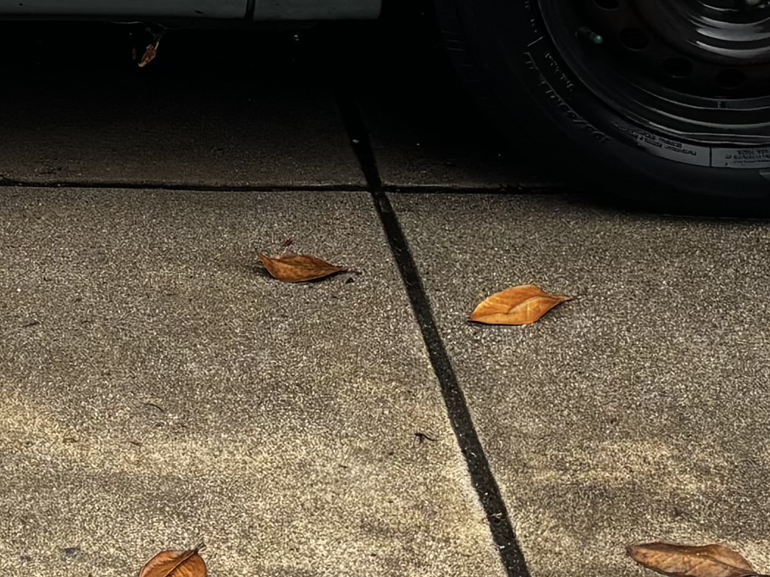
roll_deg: +2.4
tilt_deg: -15.8
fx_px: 3158
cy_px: -351
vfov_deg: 10.0
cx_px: -476
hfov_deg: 13.0
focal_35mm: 142
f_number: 1.6
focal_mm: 5.96
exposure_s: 1/1178
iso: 50
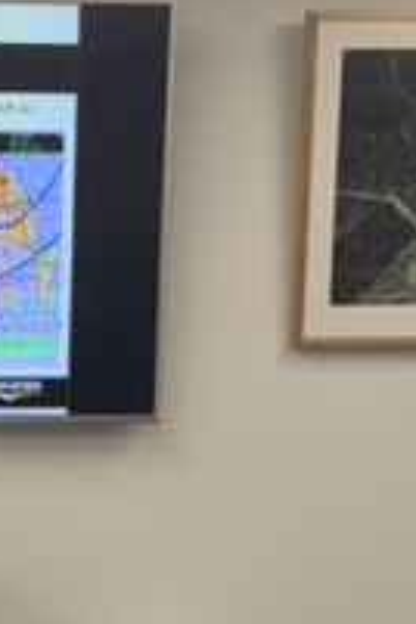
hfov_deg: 10.6
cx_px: -71
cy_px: 630
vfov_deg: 15.8
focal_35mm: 127
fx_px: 2201
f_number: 1.78
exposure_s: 1/100
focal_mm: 6.76
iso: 64
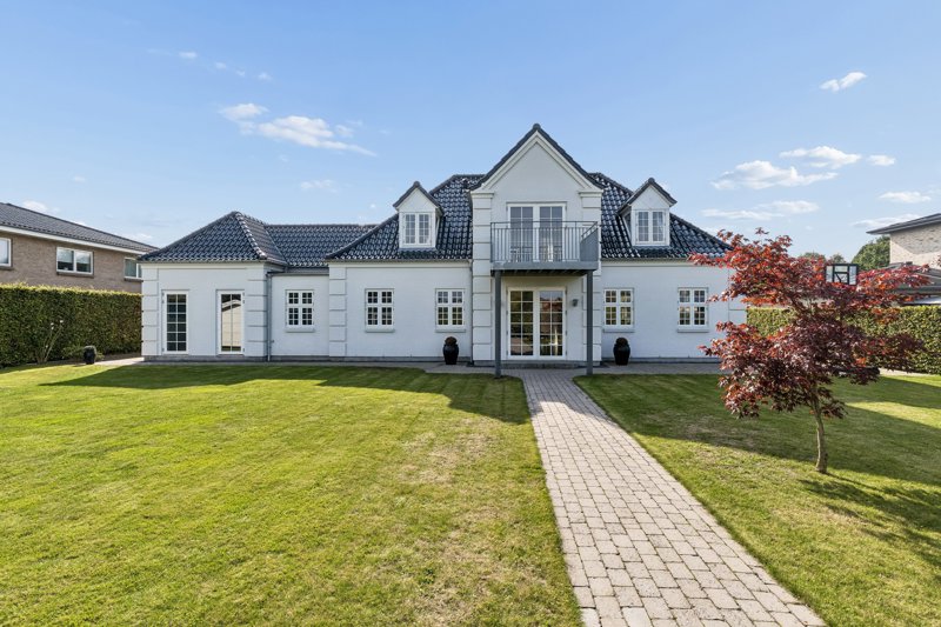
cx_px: 470
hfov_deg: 85.4
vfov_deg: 63.2
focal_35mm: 20
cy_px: 314
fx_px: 510
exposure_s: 1/640
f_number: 8
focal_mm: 13
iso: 250
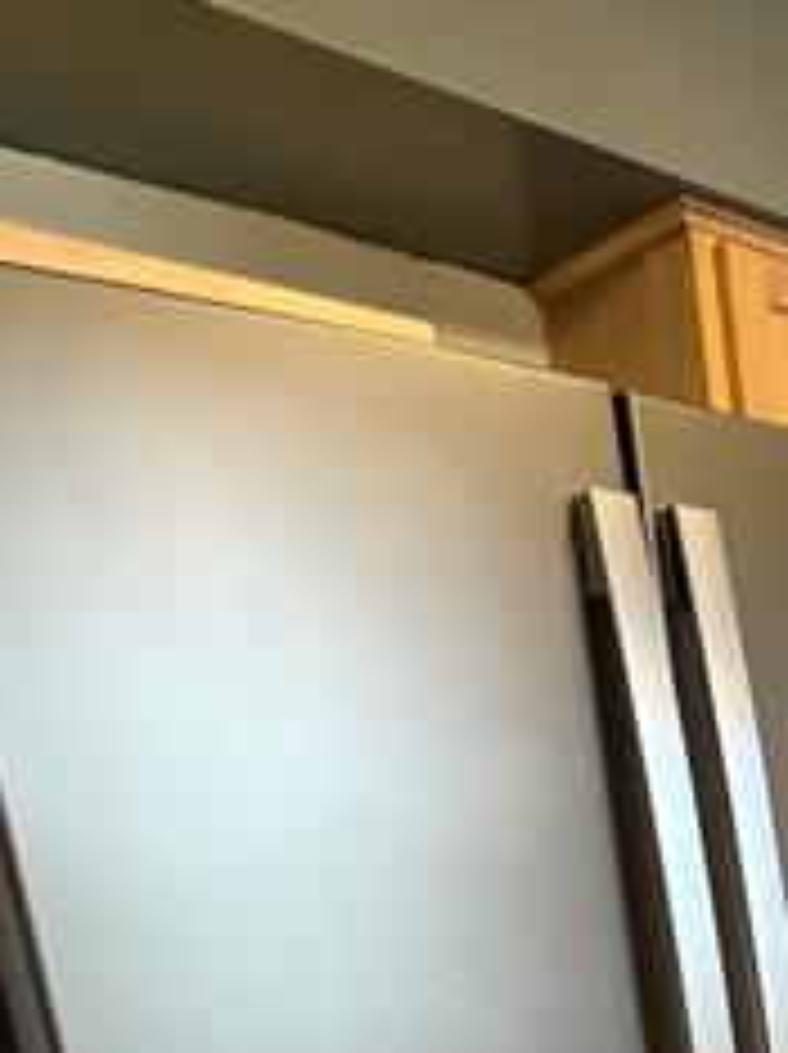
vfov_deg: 36.0
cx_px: 1148
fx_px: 1399
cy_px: 1116
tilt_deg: -10.9
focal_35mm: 46
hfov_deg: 24.9
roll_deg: +3.5
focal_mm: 2.22
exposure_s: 1/60
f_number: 2.2
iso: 640
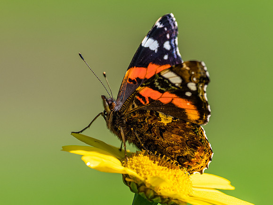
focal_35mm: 837
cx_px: 110
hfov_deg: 2.4
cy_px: 103
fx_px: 6598
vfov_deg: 1.8
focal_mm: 300
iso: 200
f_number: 4.5
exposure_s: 1/640
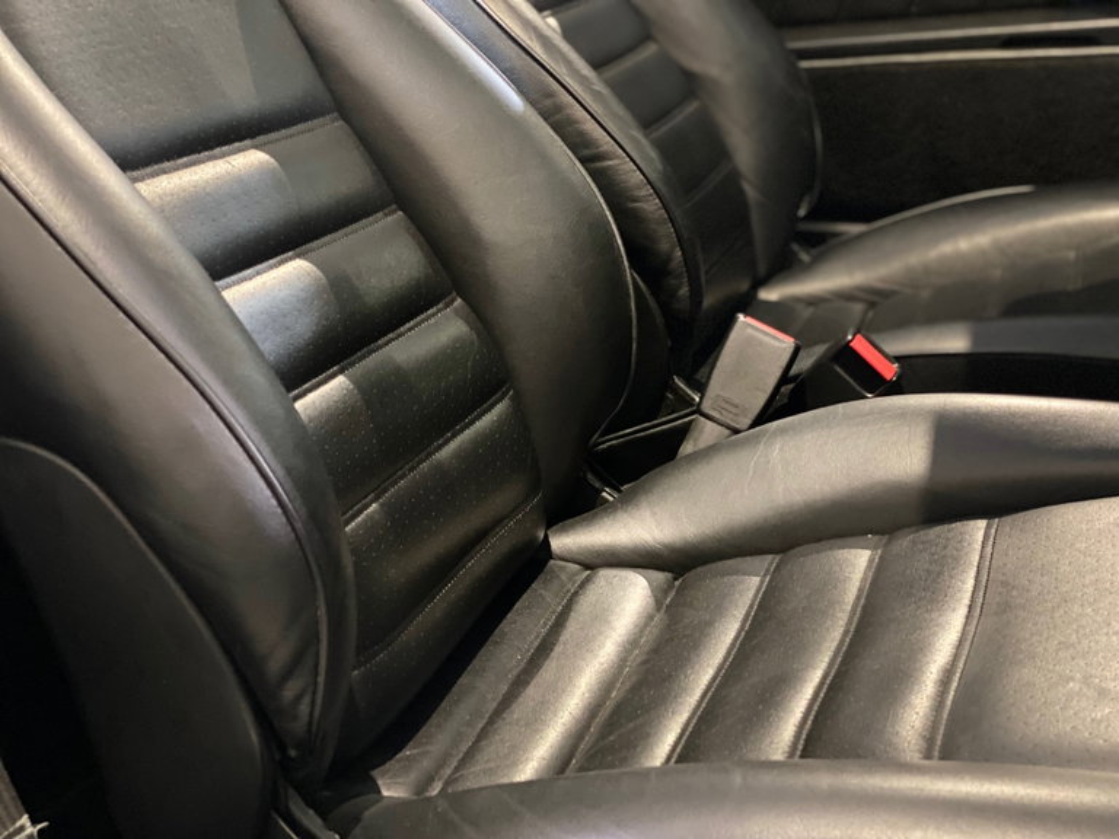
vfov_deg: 28.0
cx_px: 560
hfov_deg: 36.8
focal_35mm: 52
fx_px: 1681
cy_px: 420
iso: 500
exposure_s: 1/15
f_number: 2
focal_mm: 6
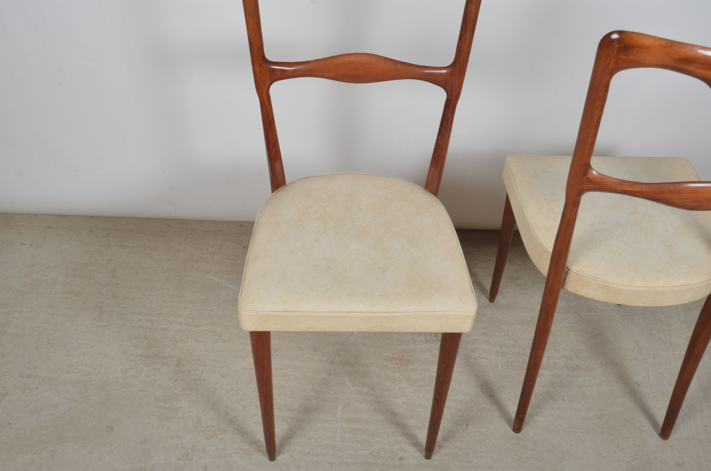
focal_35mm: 36
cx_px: 356
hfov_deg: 53.2
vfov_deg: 36.7
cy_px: 236
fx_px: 710
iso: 100
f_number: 14
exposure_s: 1/125
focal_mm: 24
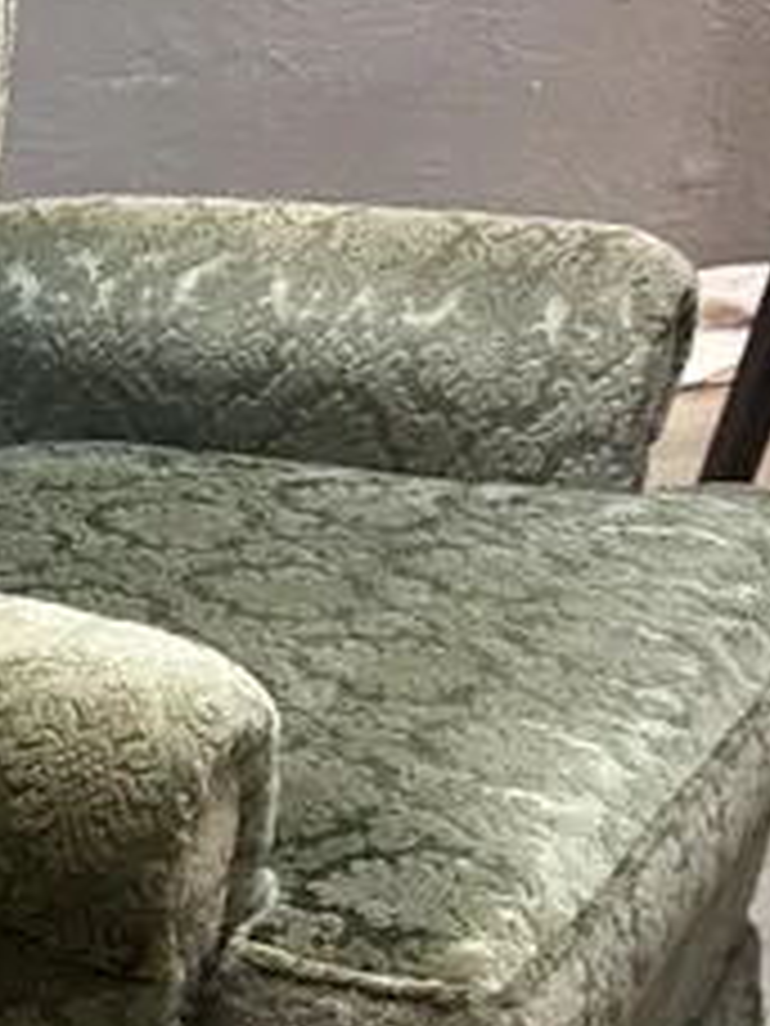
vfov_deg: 18.0
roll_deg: -0.6
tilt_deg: -28.6
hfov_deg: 12.4
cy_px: 837
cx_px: -666
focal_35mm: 108
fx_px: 3203
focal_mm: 6.86
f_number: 1.78
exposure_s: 1/50
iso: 160
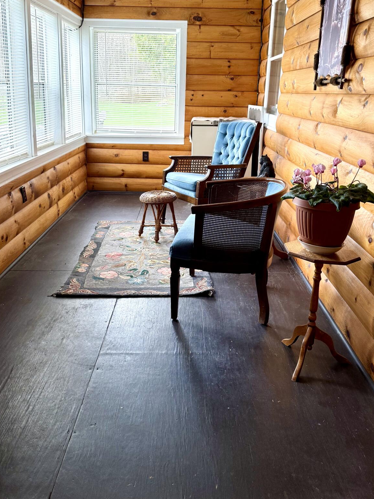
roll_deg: -1.9
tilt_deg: -15.1
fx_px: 447
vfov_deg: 58.1
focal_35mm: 31
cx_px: 181
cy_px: 211
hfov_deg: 45.4
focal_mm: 6.76
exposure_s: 1/121
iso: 125
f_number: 1.78
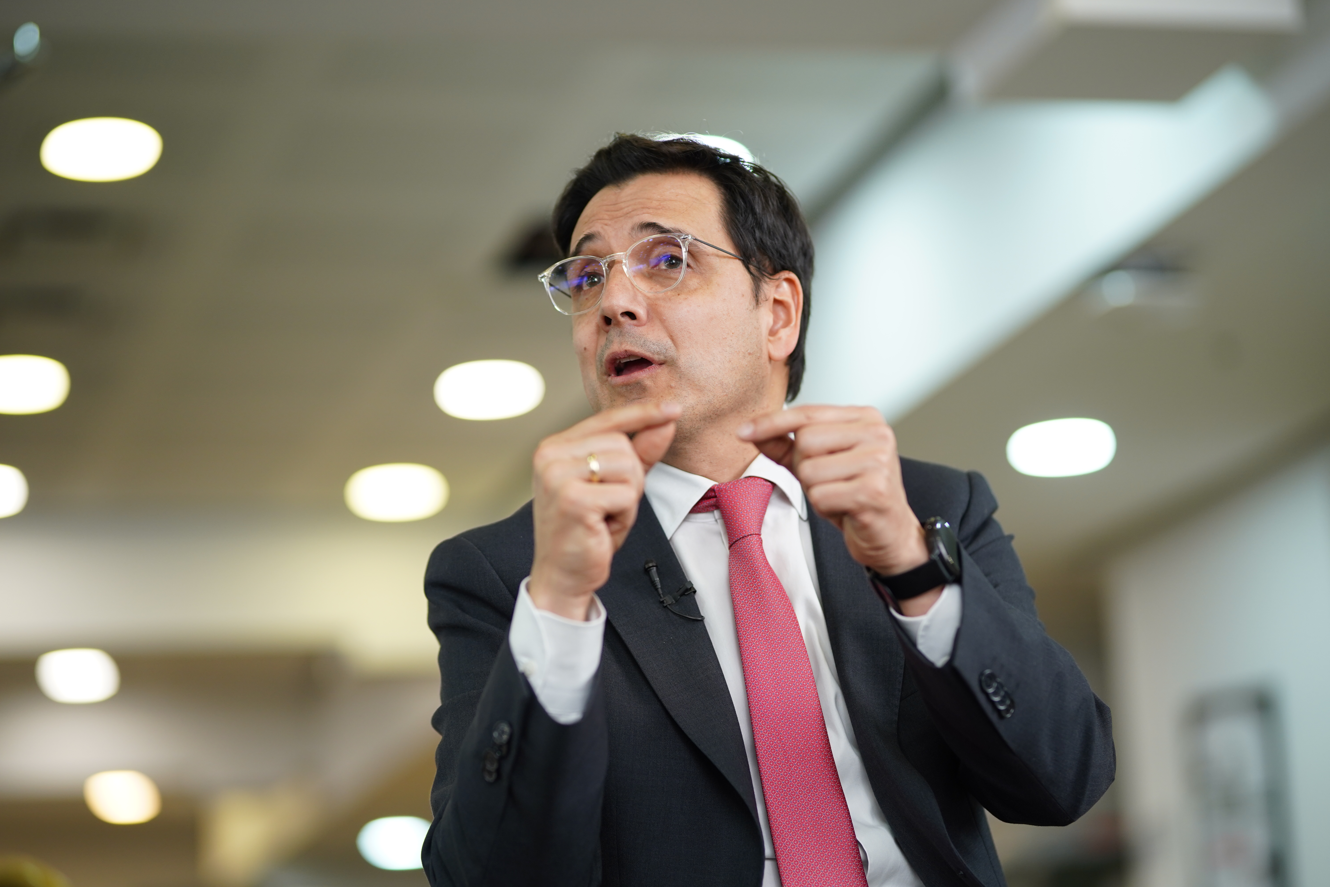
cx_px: 665
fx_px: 3140
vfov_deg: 16.1
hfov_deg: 23.9
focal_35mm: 85
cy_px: 444
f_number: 1.8
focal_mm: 85
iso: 640
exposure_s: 1/500
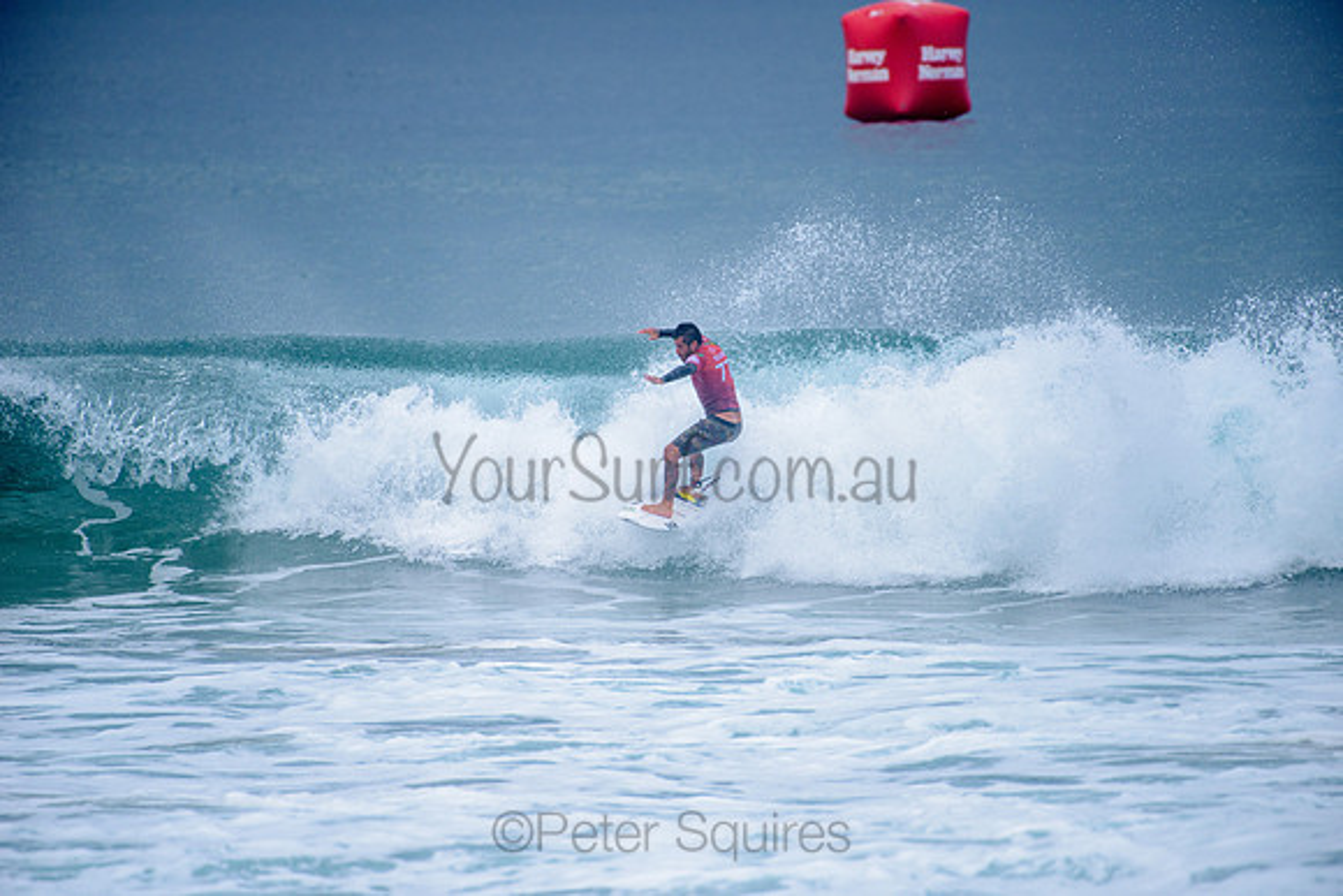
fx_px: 18656
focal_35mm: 500
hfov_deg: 4.1
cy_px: 448
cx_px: 672
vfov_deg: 2.8
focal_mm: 500
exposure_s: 1/2000
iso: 250
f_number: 5.6
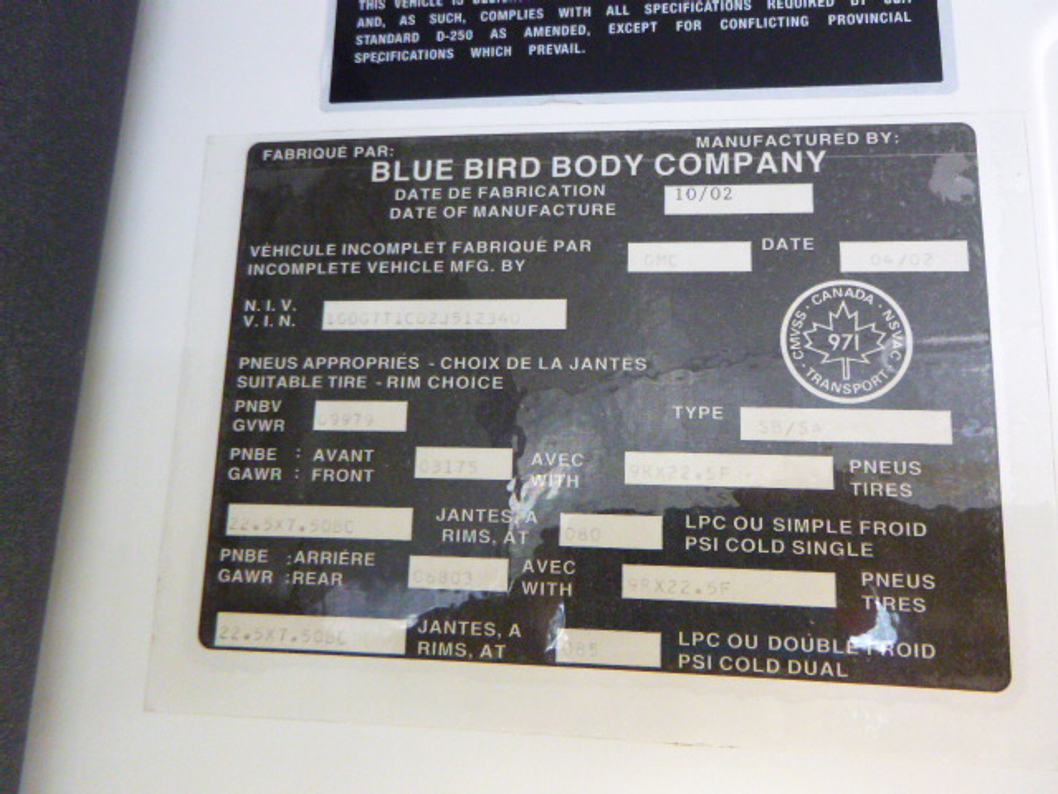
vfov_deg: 54.9
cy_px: 397
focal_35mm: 25
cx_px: 529
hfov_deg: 69.4
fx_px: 764
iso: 400
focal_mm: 4.5
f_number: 3.9
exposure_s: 1/30
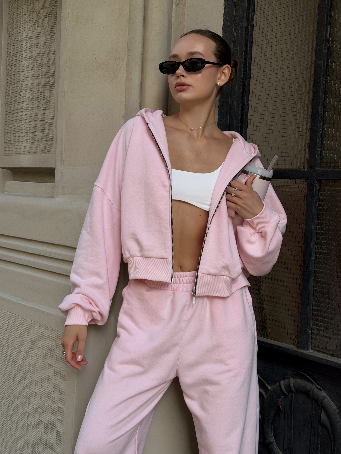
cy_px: 227
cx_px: 170
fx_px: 630
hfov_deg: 30.3
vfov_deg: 39.7
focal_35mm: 48
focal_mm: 6.76
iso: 64
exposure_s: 1/786
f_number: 1.78
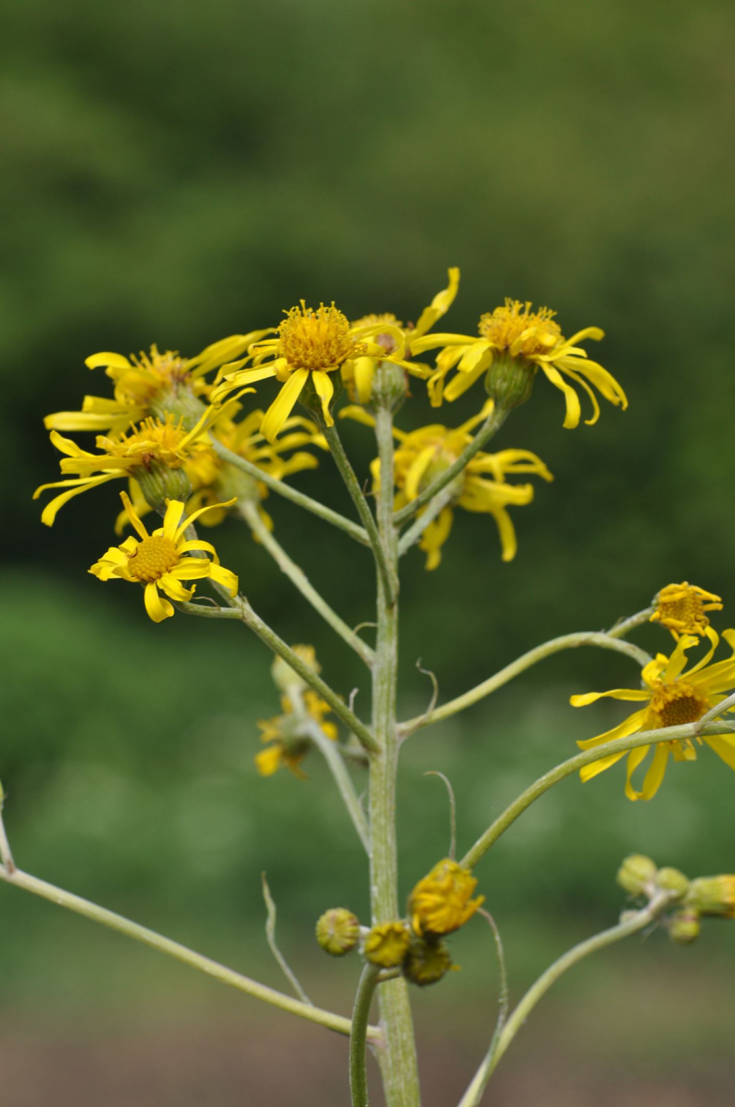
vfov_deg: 13.1
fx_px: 4836
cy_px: 554
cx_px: 368
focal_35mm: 158
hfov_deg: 8.7
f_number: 8
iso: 200
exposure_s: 1/125
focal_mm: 105
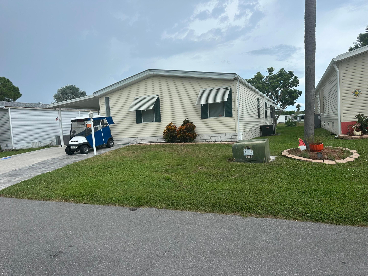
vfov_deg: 56.8
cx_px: 184
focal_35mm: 24
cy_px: 138
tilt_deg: -3.0
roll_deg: +2.9
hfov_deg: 71.6
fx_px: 255
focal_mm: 6.86
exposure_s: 1/3058
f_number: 1.78
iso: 80
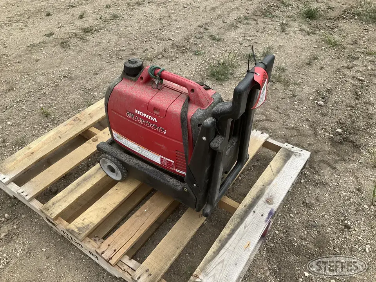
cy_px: 141
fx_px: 315
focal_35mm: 29
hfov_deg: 61.7
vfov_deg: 48.2
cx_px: 188
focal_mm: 3
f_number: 1.8
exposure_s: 1/1451
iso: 25
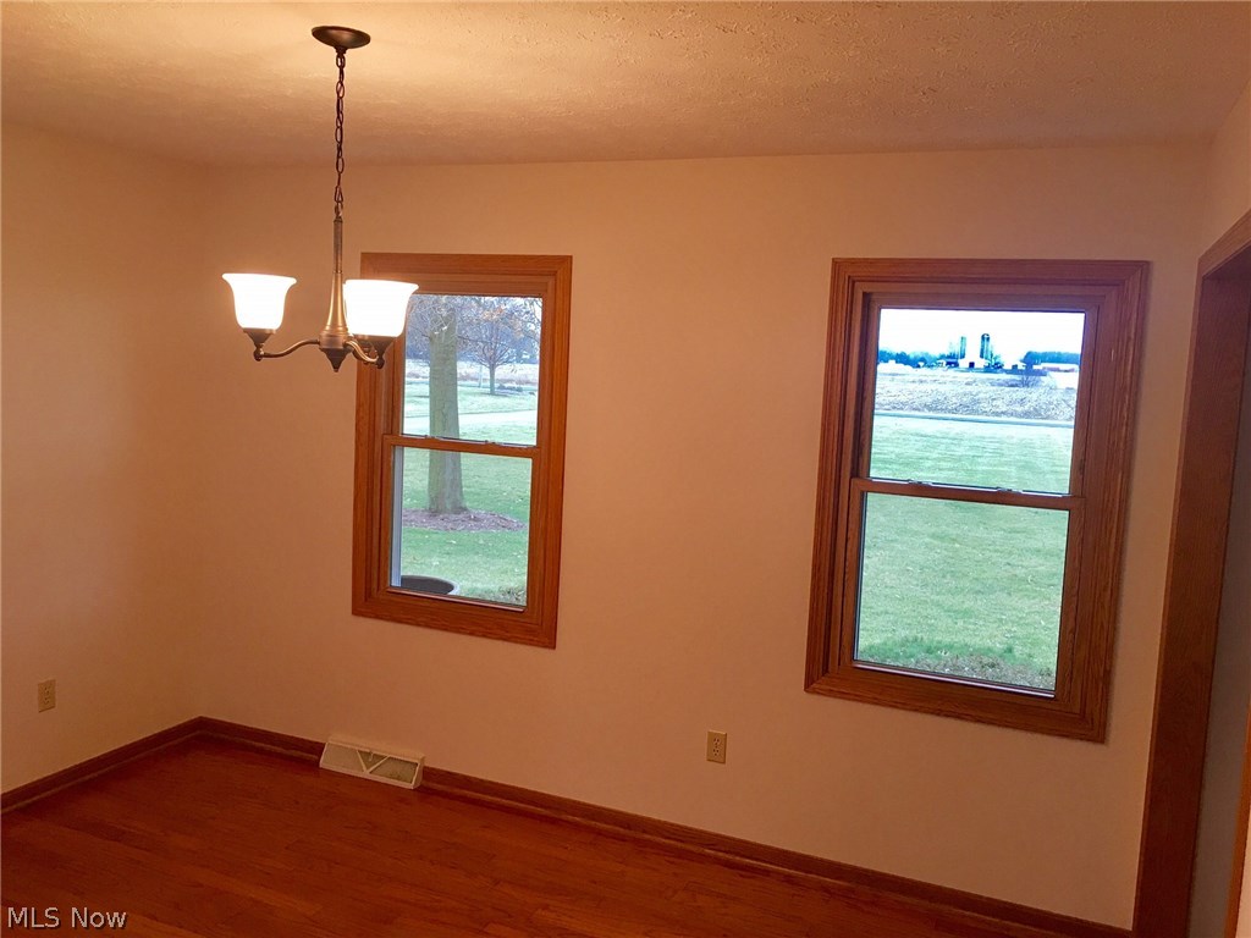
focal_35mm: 29
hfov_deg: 61.7
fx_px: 1048
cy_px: 469
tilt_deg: -5.8
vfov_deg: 48.2
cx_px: 626
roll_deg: -2.6
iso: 25
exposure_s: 1/15
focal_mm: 4.15
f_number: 2.2
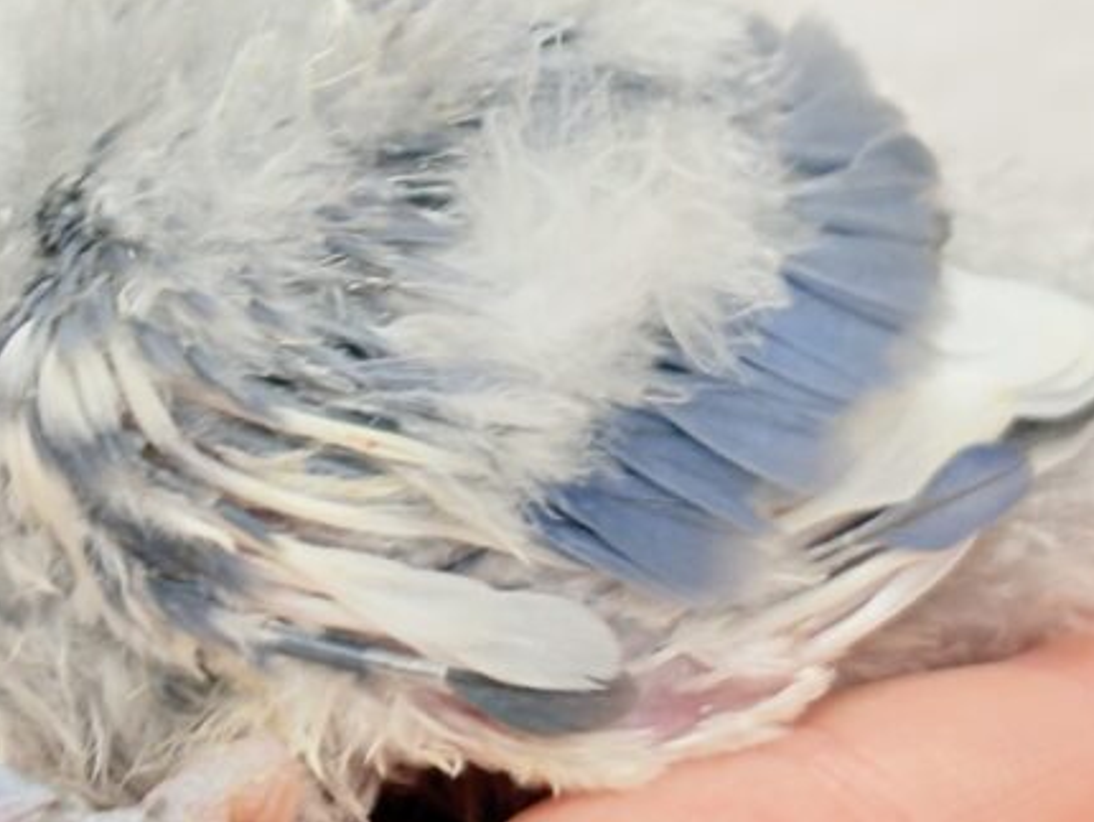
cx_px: 326
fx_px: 4585
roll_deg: -2.6
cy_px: 178
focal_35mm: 145
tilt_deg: -1.6
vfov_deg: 10.2
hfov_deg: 13.6
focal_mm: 5.96
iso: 64
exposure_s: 1/50
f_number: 1.6
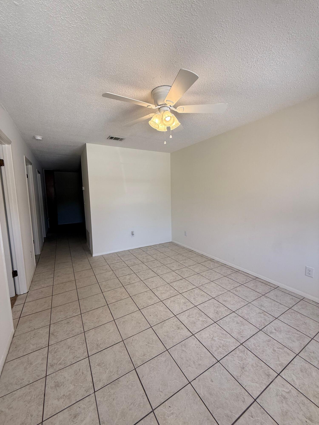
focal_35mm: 14
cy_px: 212
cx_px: 160
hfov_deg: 85.7
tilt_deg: -6.0
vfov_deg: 102.1
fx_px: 172
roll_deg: +0.7
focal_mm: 2.22
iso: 64
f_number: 2.2
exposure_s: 1/116
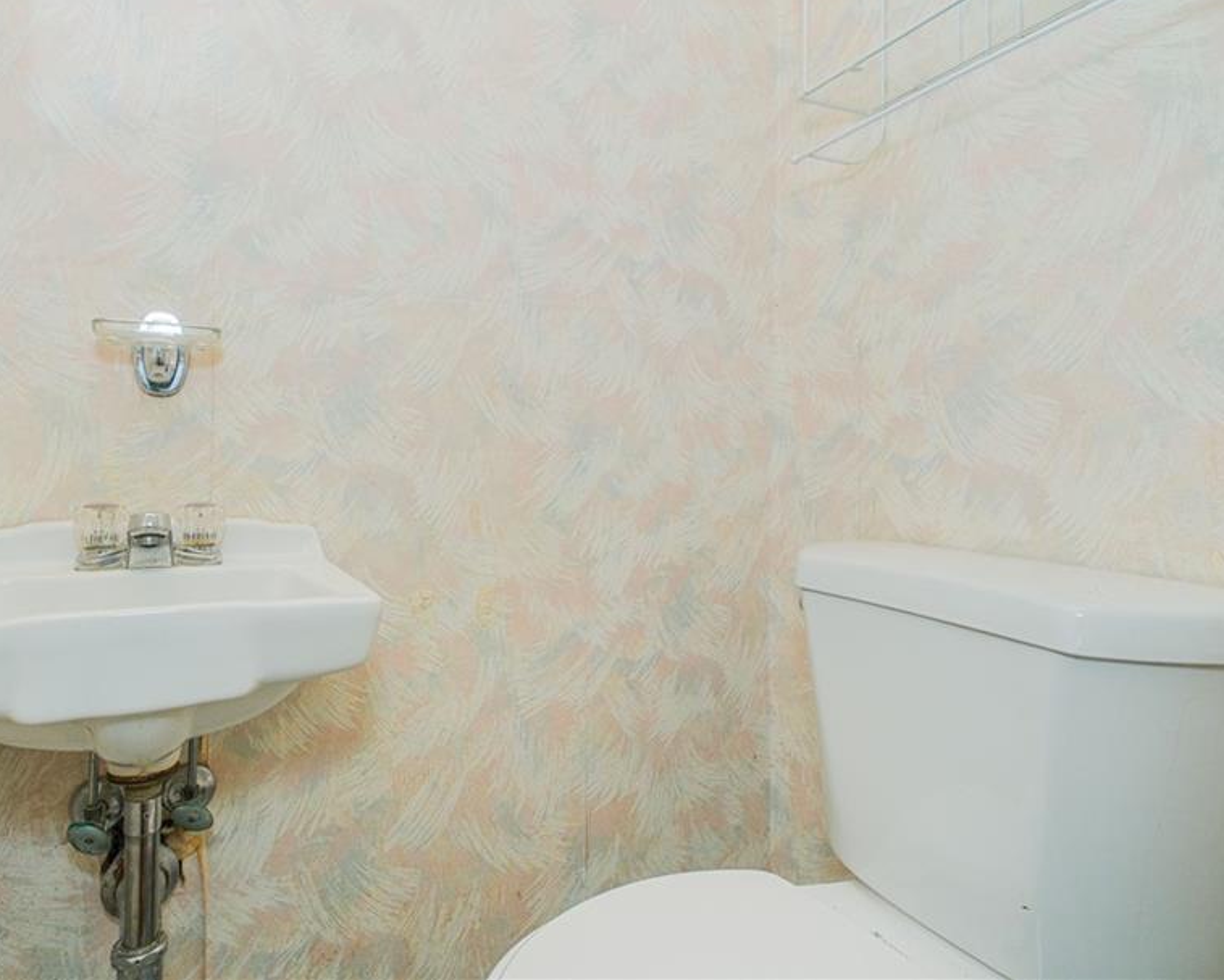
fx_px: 689
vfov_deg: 70.6
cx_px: 507
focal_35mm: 19
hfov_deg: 82.5
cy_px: 431
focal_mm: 10
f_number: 8
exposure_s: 1/60
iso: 320
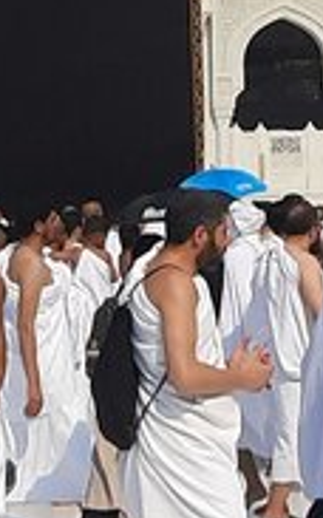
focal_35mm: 174
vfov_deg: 11.8
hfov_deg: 7.5
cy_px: -122
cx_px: 300
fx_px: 2456
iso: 32
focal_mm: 4.6
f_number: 2
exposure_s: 1/1869
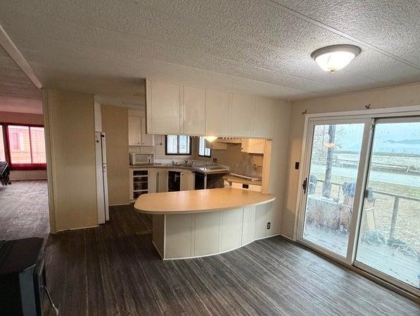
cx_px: 222
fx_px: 243
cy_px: 178
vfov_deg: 65.7
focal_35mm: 20
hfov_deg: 81.7
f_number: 2.2
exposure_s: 1/60
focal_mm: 2.22
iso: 400
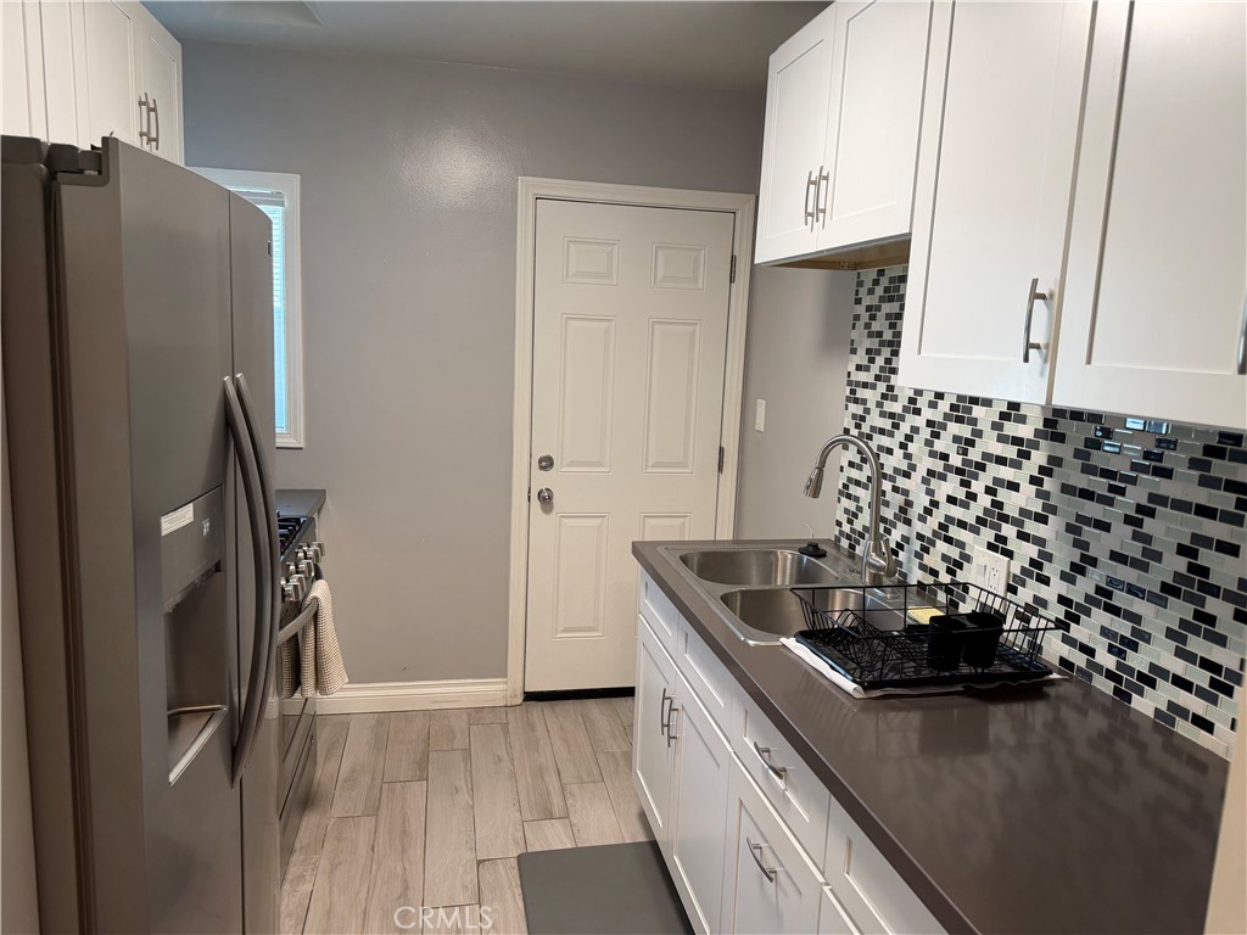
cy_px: 468
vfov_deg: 56.8
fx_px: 865
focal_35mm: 24
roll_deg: -2.3
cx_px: 624
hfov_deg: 71.6
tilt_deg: -8.6
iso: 200
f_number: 1.78
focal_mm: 6.76
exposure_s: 1/120
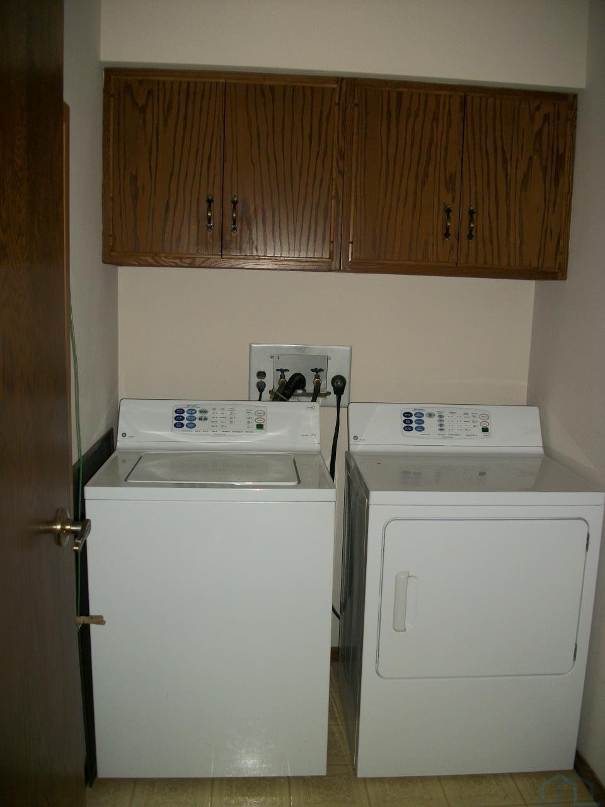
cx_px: 302
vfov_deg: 56.8
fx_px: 746
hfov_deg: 44.2
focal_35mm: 32
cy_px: 404
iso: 80
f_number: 2.9
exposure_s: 1/30
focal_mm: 5.7
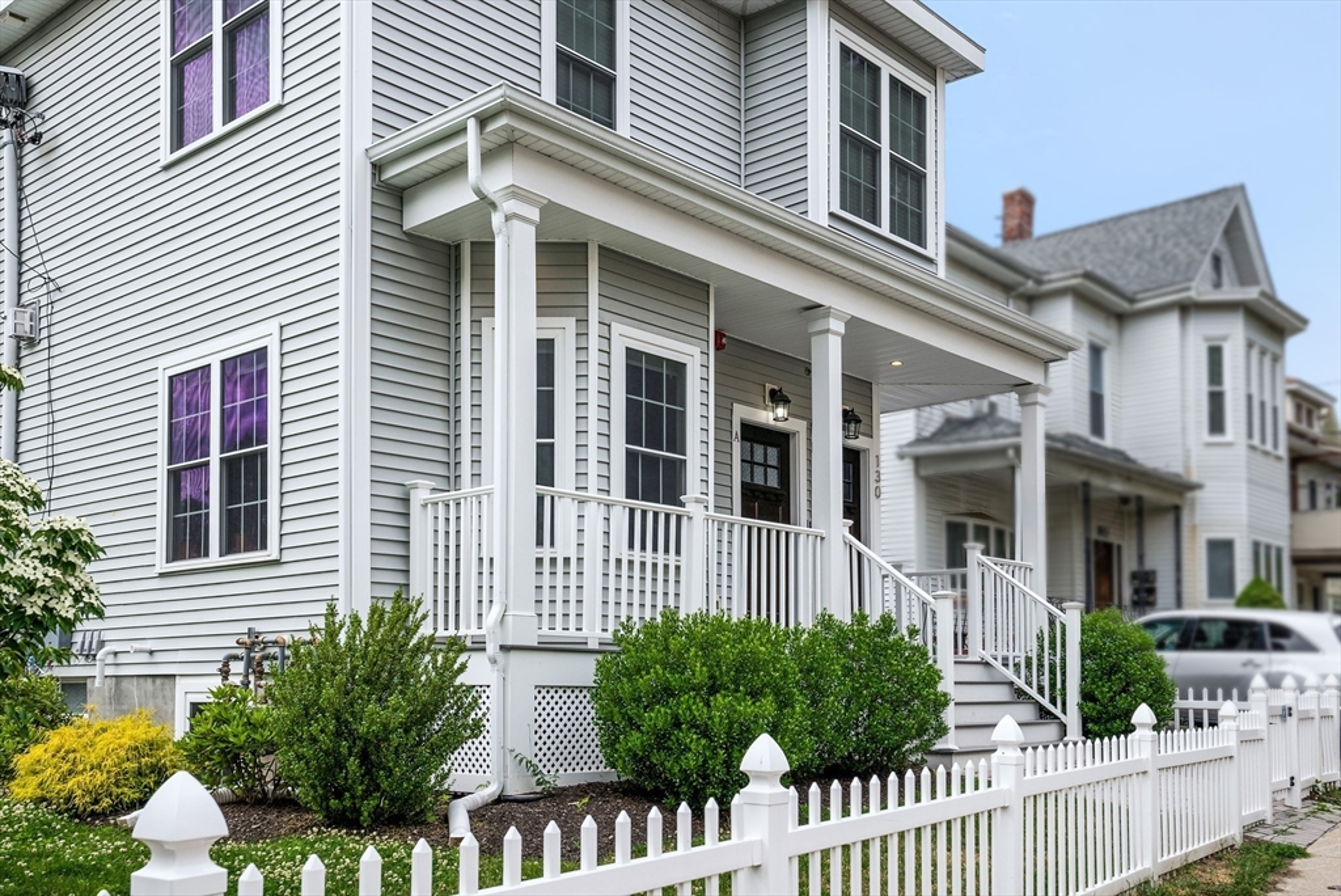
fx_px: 1230
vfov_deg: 40.0
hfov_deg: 57.2
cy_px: 448
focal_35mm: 33
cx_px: 670
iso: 400
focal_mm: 33
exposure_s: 1/80
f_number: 10
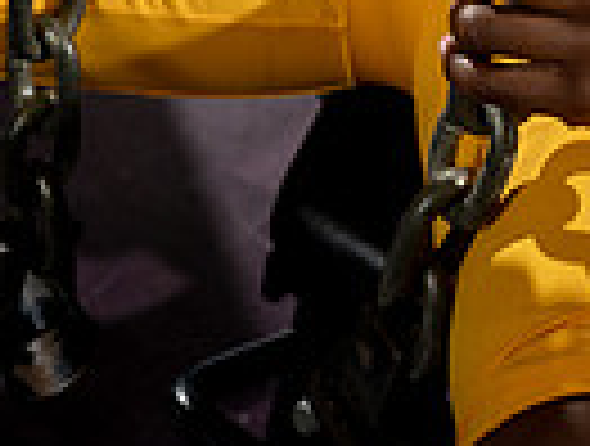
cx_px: 522
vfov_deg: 11.7
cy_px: -496
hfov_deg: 17.3
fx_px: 1914
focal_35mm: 112
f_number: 4
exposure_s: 1/250
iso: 640
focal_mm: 34
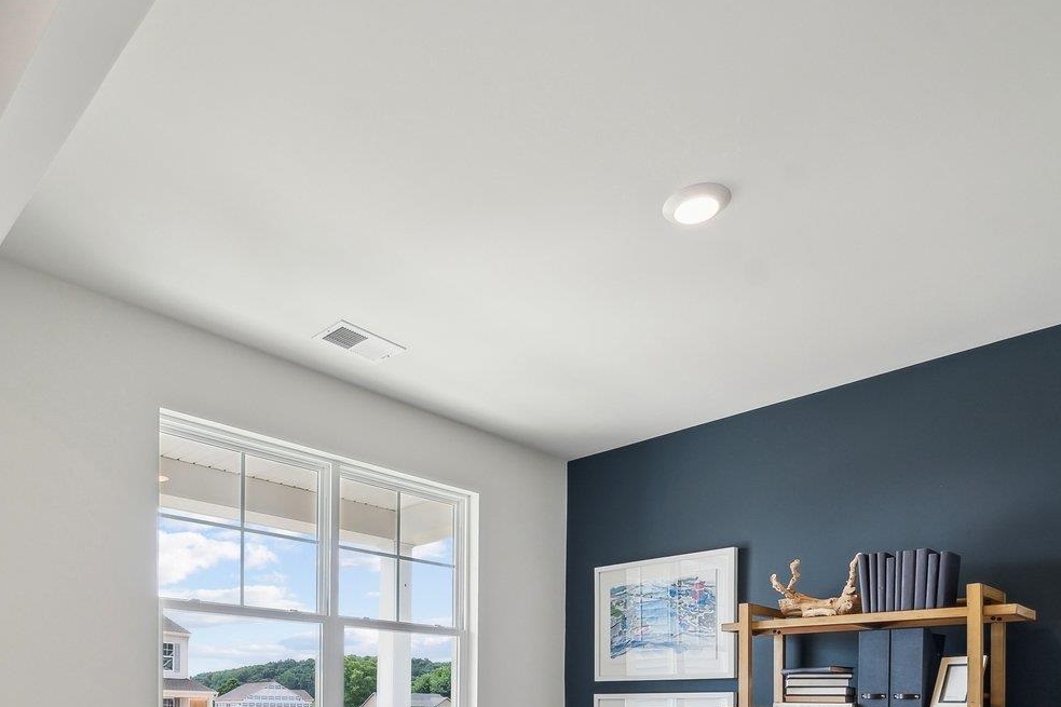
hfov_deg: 70.2
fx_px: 737
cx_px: 387
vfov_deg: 43.6
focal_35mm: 25
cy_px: 714
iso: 160
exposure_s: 1/20
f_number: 7.1
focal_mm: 12
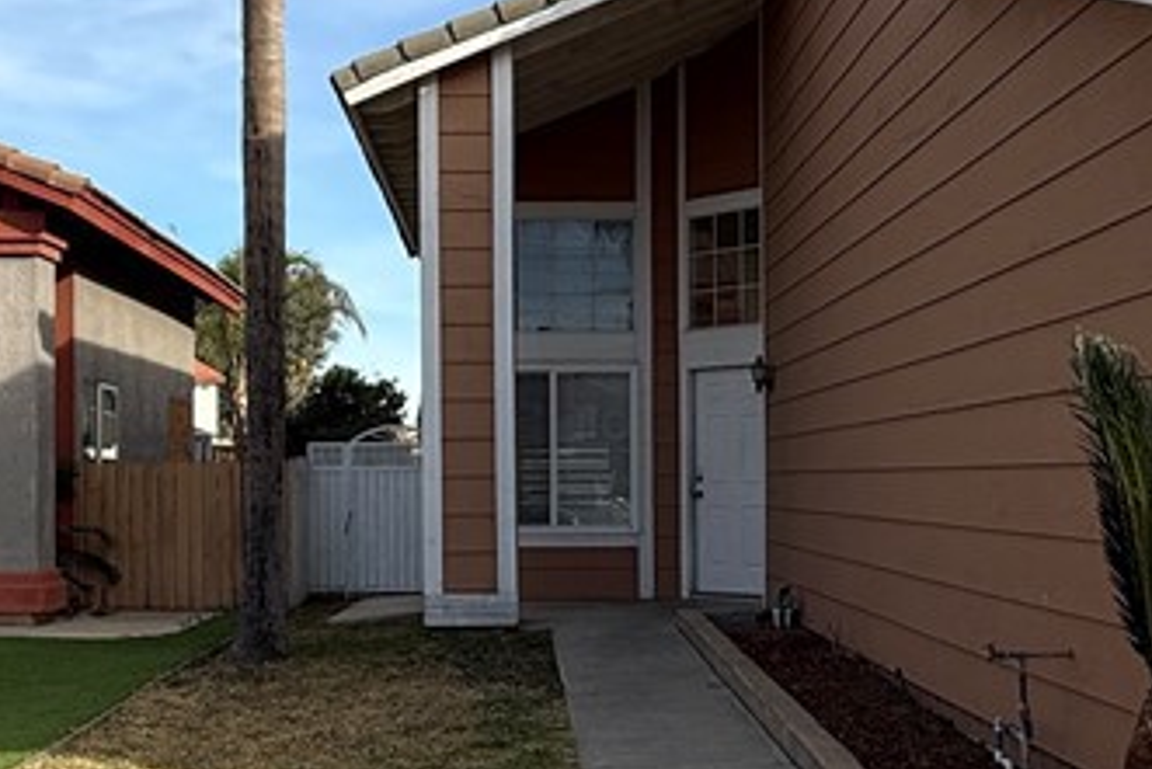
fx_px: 1441
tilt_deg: +0.2
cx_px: 546
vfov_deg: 29.8
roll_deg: +0.3
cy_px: 470
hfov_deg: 43.6
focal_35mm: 45
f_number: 2.2
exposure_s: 1/888
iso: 50
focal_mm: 2.22
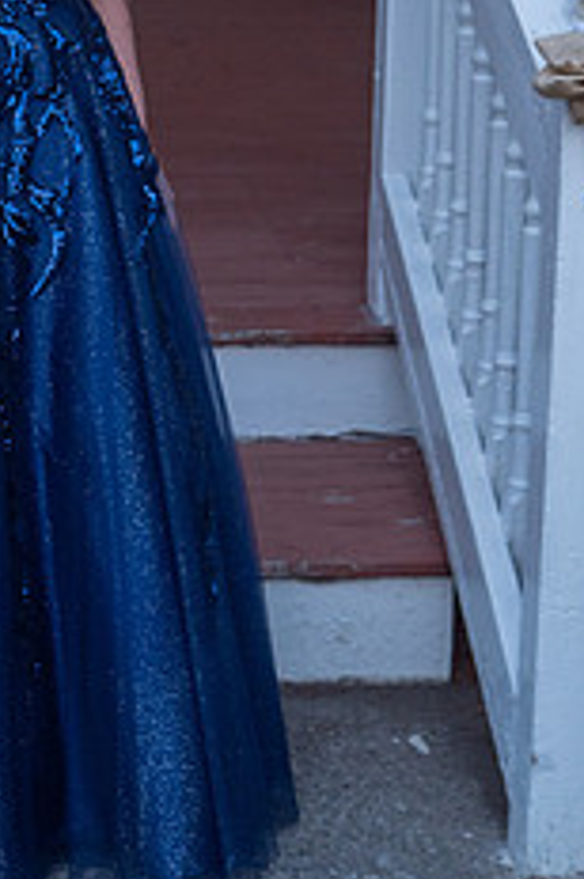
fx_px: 2465
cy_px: 91
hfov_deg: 13.3
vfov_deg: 19.9
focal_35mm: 101
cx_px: -36
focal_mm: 25
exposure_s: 1/640
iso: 640
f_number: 2.8
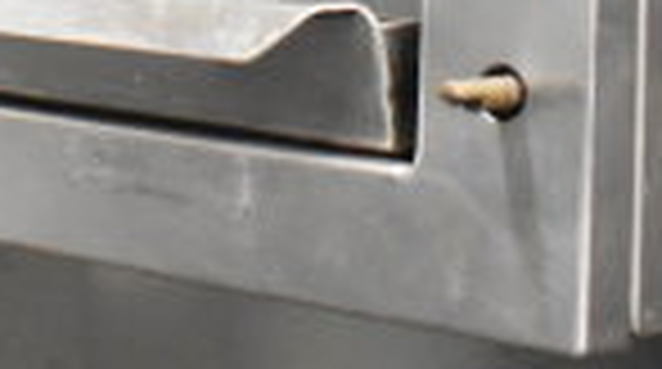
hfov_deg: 13.4
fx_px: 2750
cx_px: -113
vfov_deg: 7.3
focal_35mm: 157
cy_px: -439
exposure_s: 1/80
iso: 6400
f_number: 4.5
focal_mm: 24
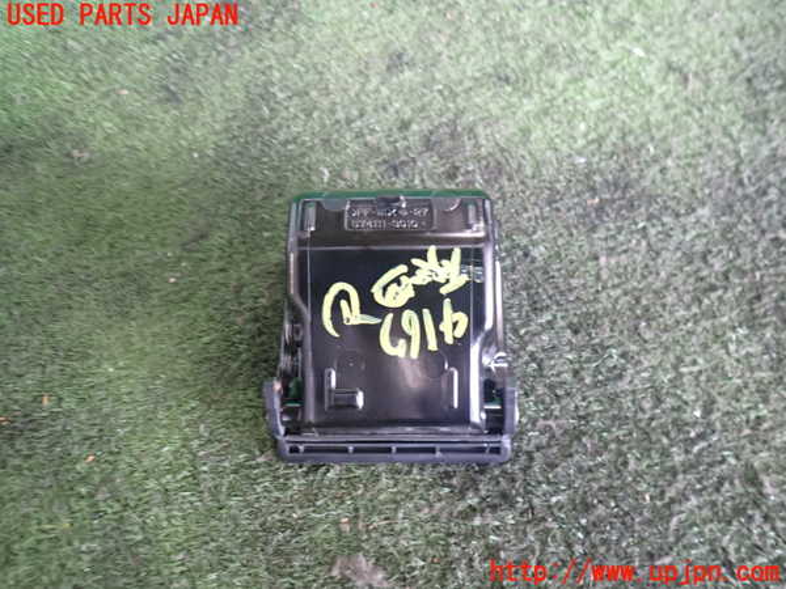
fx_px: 568
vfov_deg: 54.9
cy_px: 294
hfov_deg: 69.4
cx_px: 393
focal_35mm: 25
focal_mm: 4.5
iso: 250
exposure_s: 1/30
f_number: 2
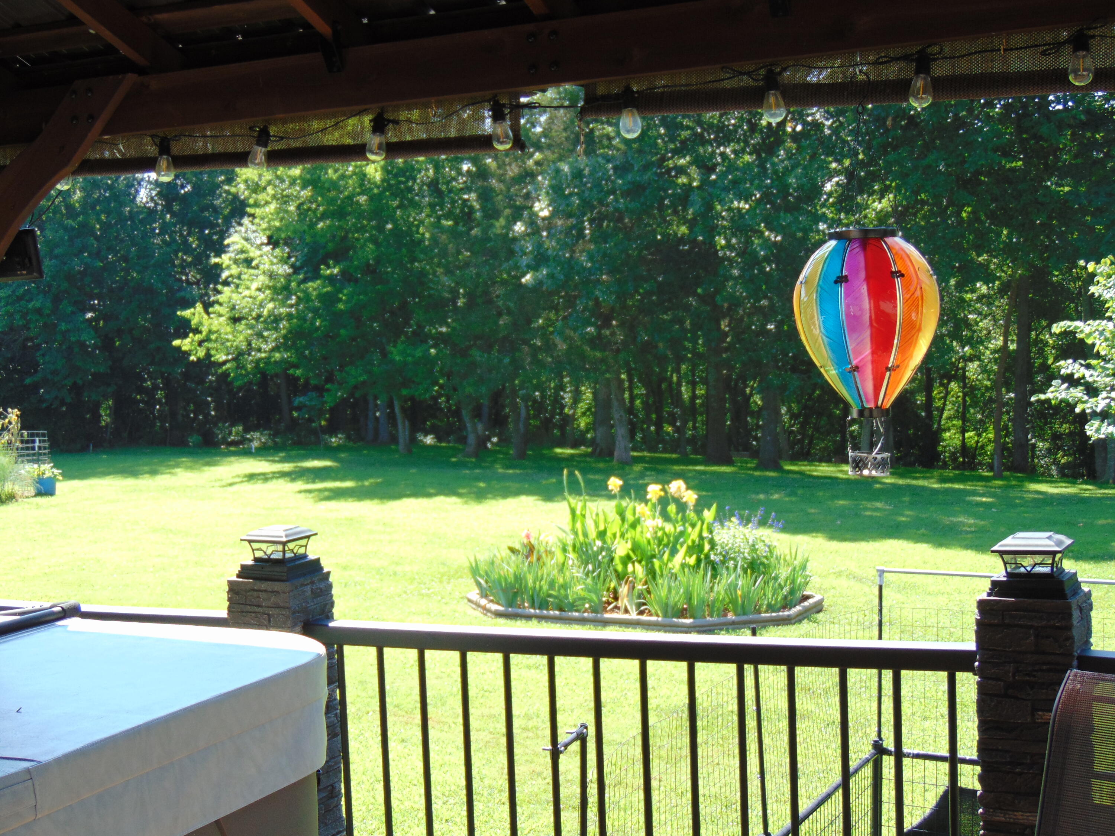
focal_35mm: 50
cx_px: 558
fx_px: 1611
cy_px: 418
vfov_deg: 29.1
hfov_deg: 38.2
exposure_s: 1/160
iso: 80
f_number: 3.5
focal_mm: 9
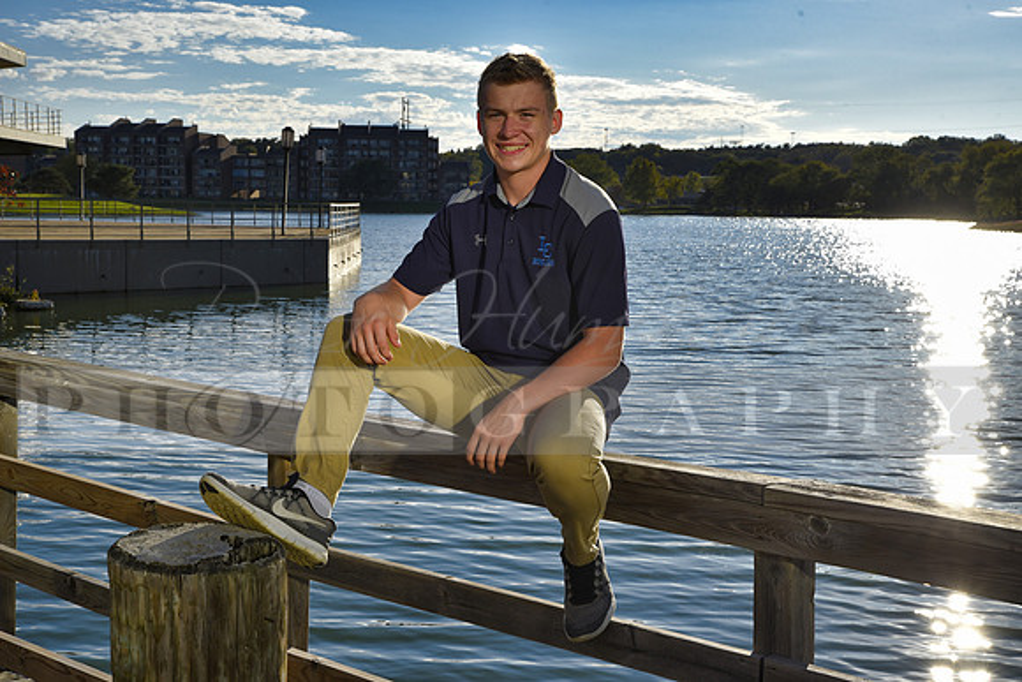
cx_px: 511
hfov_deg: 38.2
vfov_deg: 26.0
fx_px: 1476
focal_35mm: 52
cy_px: 341
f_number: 11
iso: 200
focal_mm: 52
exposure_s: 1/500
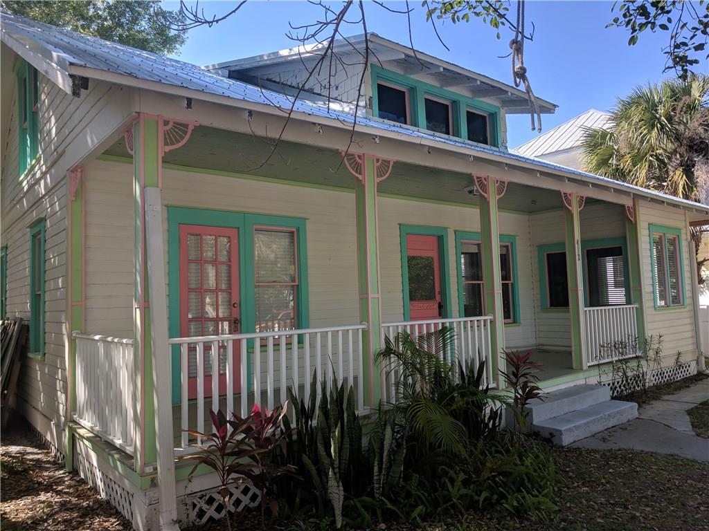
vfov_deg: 53.1
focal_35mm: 26
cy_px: 266
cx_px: 354
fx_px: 533
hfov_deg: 67.3
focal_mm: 4.67
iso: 50
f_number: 2
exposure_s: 1/1149
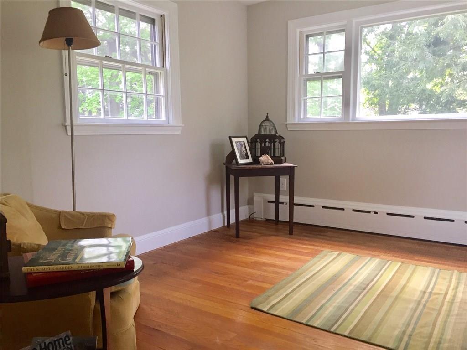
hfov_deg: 61.7
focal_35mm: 29
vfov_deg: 48.2
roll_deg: +0.7
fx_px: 391
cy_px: 175
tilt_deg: -8.4
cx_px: 234
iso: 40
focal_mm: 4.15
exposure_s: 1/30
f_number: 2.2
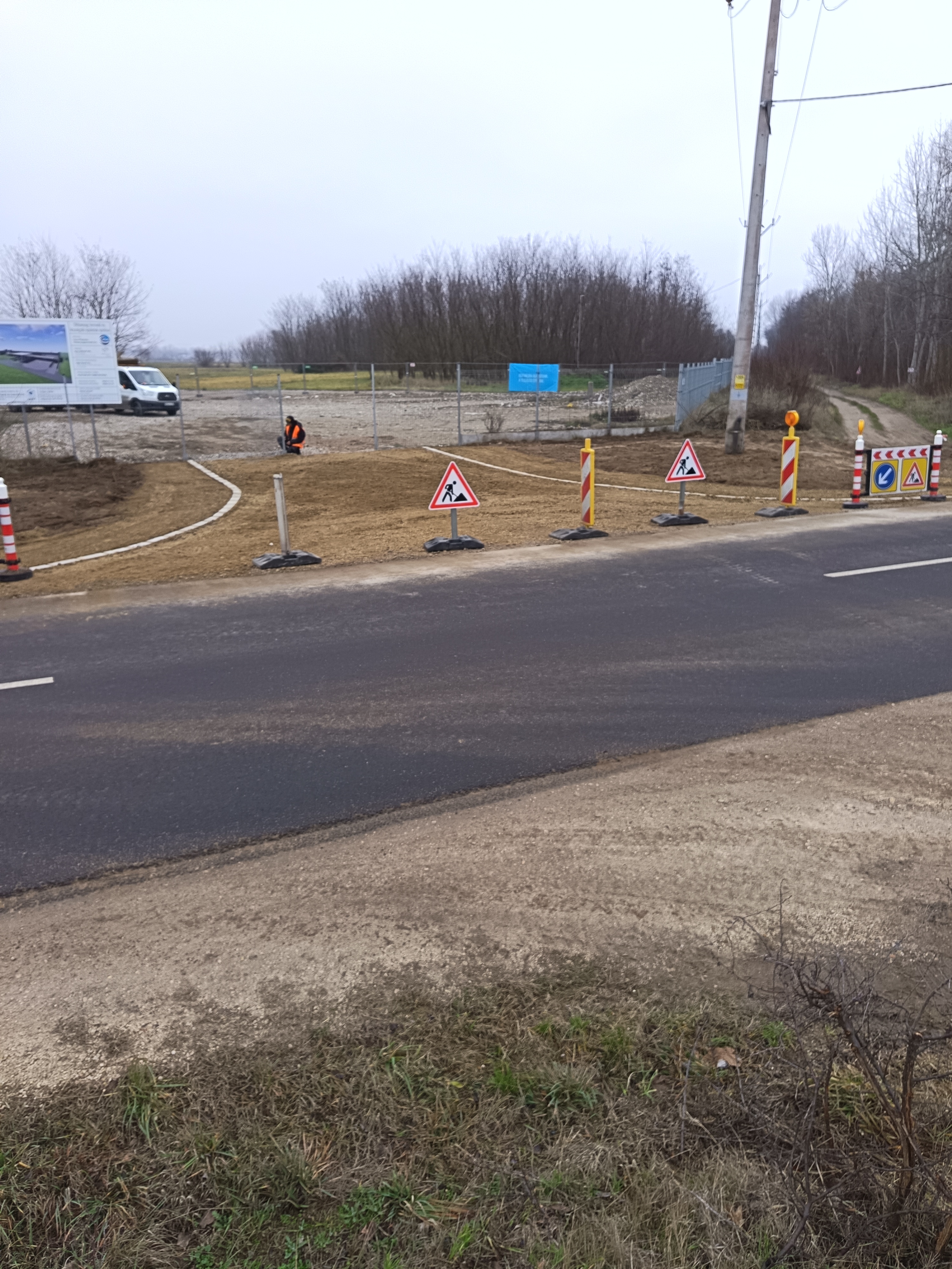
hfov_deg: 56.8
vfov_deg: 71.6
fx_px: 880
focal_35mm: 24
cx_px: 476
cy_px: 634
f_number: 1.75
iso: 290
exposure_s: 1/120
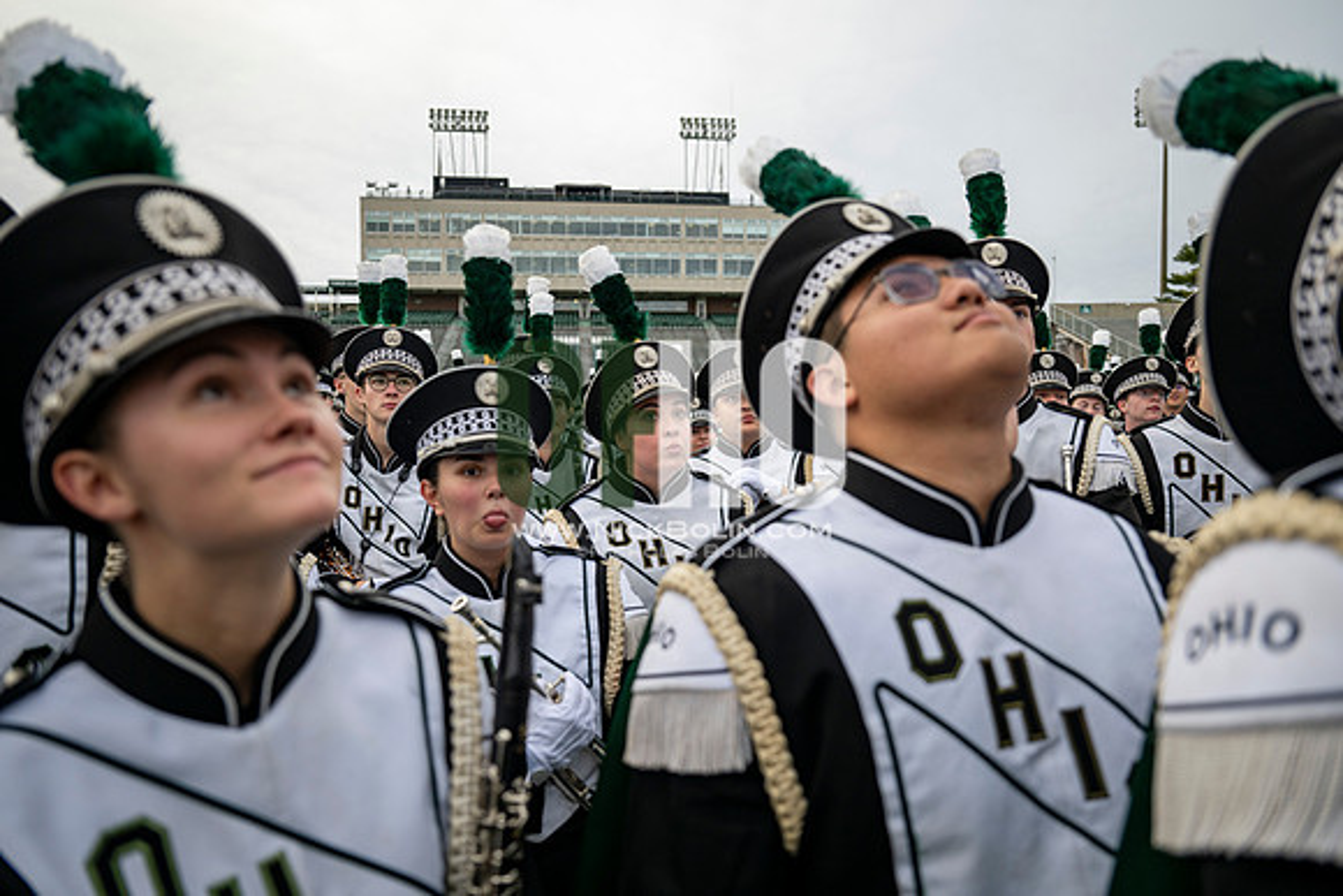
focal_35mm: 24
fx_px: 896
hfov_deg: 73.7
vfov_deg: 53.2
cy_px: 448
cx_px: 672
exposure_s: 1/500
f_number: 2.8
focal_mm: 24
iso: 200
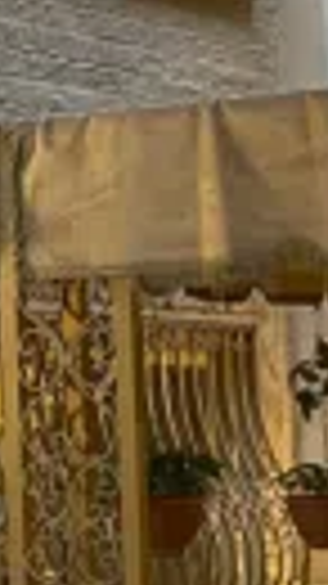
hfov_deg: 7.5
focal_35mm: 139
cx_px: -701
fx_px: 2152
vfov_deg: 15.4
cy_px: 207
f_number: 1.8
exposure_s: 1/25
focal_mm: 4.25
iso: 500
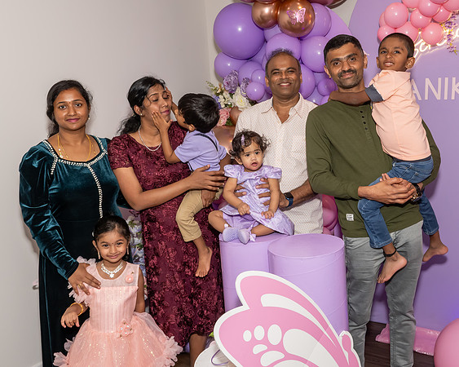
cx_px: 284
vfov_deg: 43.2
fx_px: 462
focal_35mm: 34
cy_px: 162
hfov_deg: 52.3
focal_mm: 18
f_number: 9
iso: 800
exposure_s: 1/250
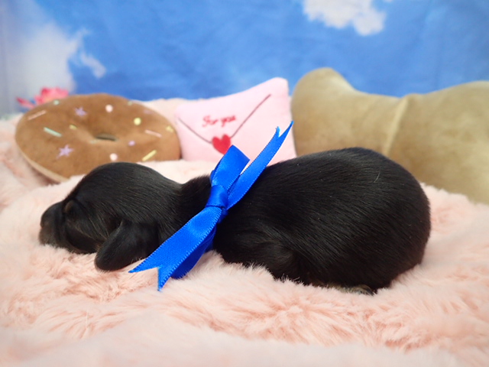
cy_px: 184
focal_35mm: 25
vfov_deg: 54.9
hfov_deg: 69.4
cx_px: 244
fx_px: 353
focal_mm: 4.5
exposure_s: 1/80
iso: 400
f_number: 2
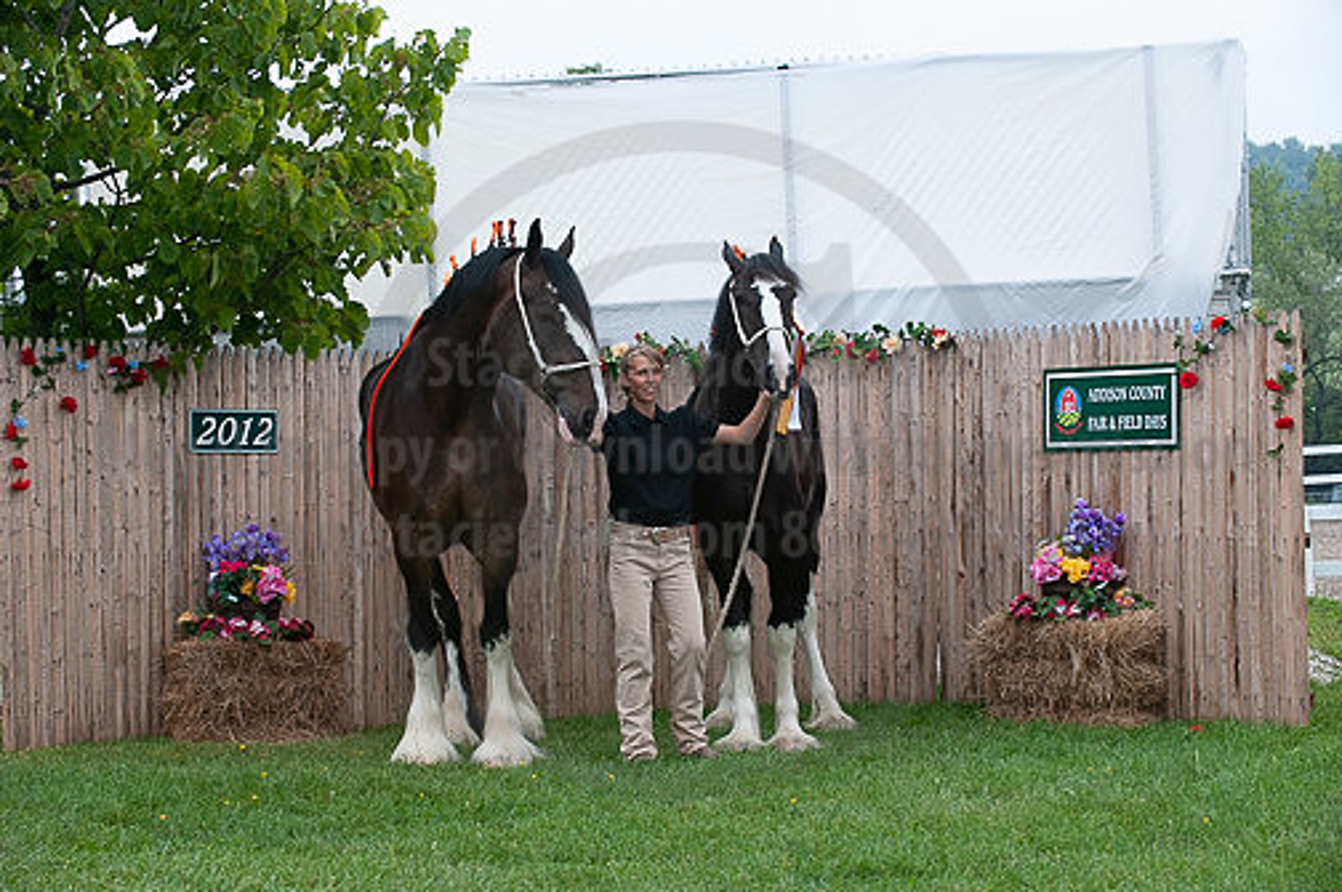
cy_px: 446
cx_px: 671
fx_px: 3650
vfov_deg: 13.9
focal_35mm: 98
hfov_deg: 20.8
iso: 1600
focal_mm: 98
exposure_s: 1/1000
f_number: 5.6
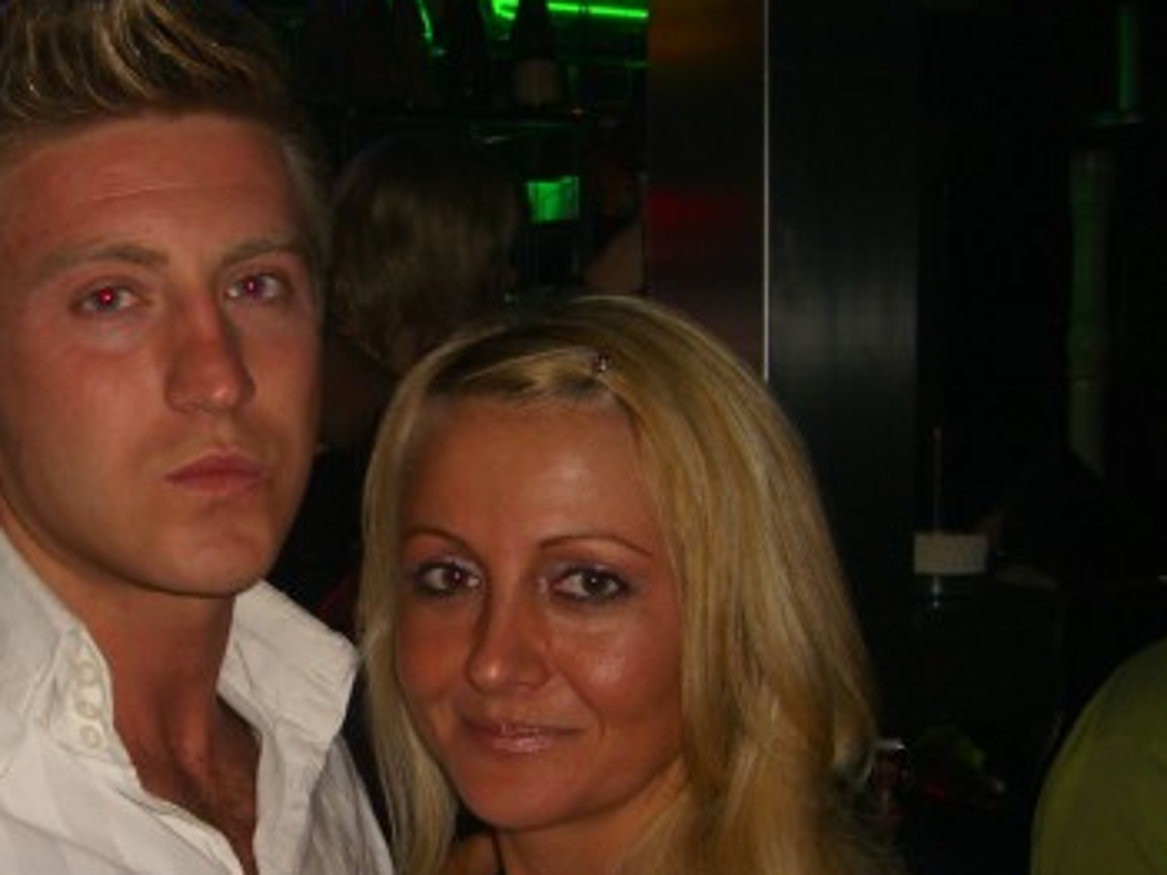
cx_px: 239
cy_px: 606
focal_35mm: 65
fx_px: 2191
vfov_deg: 22.5
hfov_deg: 29.2
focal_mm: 7.9
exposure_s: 1/60
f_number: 2.8
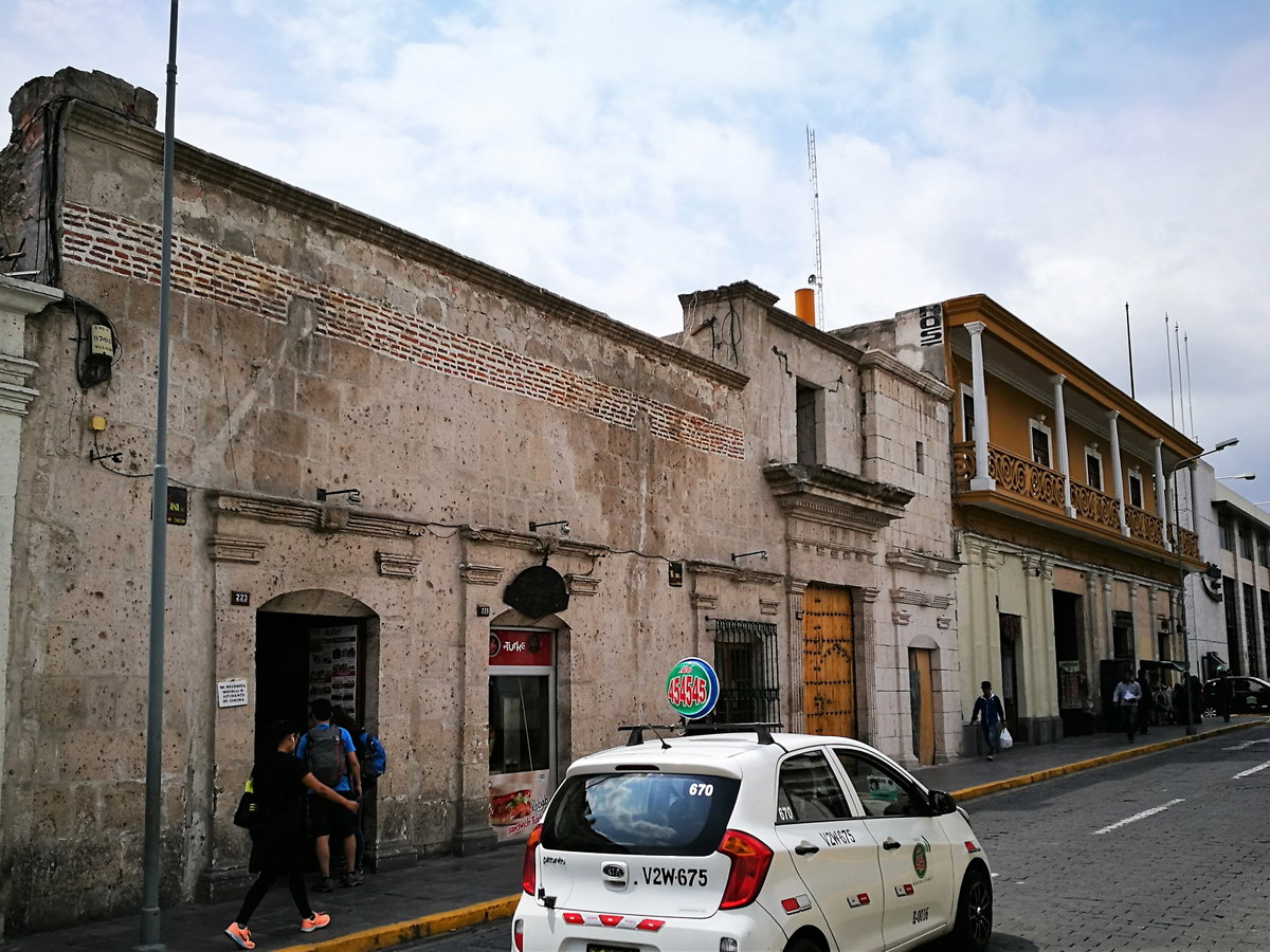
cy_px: 476
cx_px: 635
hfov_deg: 65.3
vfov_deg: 51.4
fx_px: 991
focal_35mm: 27
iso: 50
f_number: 2.2
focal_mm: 4.5
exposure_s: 1/1534
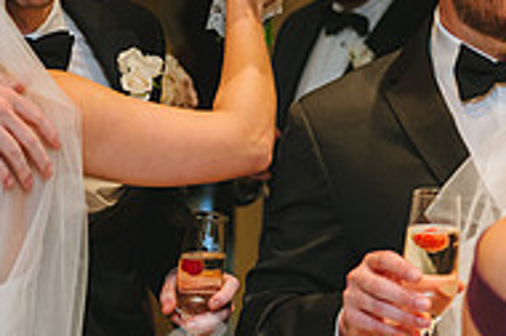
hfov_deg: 13.3
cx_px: 72
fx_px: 2147
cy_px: 167
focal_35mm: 153
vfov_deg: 8.9
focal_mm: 50
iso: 800
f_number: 2.8
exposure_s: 1/160
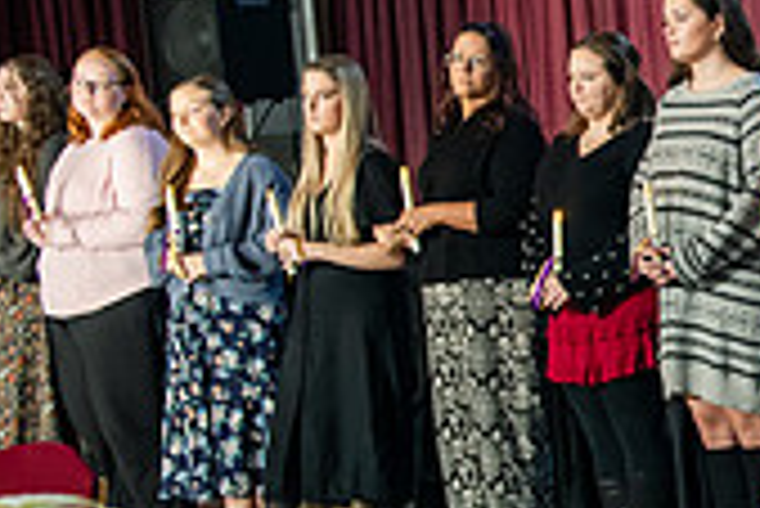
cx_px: 1228
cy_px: 209
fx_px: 2324
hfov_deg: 16.5
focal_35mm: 110
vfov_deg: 12.5
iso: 1600
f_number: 4
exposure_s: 1/160
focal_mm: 32
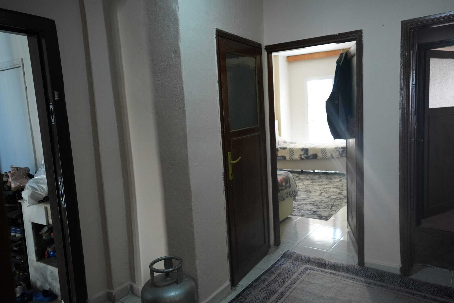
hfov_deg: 65.5
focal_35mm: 28
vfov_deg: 46.4
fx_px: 353
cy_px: 152
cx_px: 227
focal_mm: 28
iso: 2500
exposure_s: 1/160
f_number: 2.8
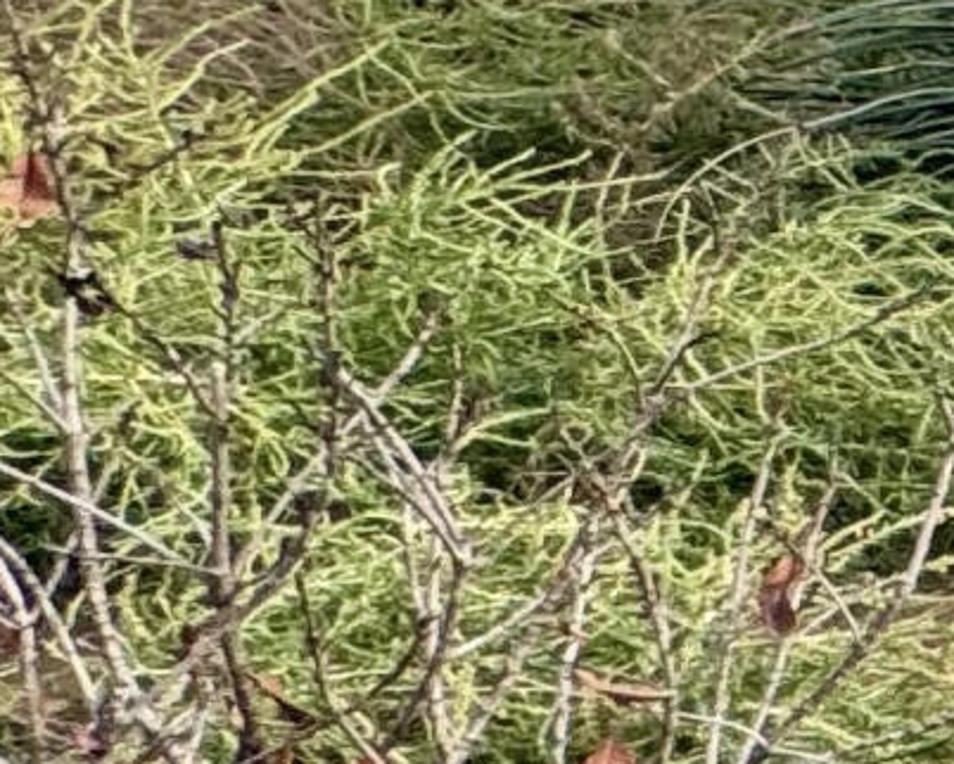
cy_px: 221
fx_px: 2881
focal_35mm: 102
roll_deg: +0.3
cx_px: 3531
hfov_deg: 9.0
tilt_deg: -21.3
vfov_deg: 15.1
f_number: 2.2
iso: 40
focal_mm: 2.22
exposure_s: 1/211
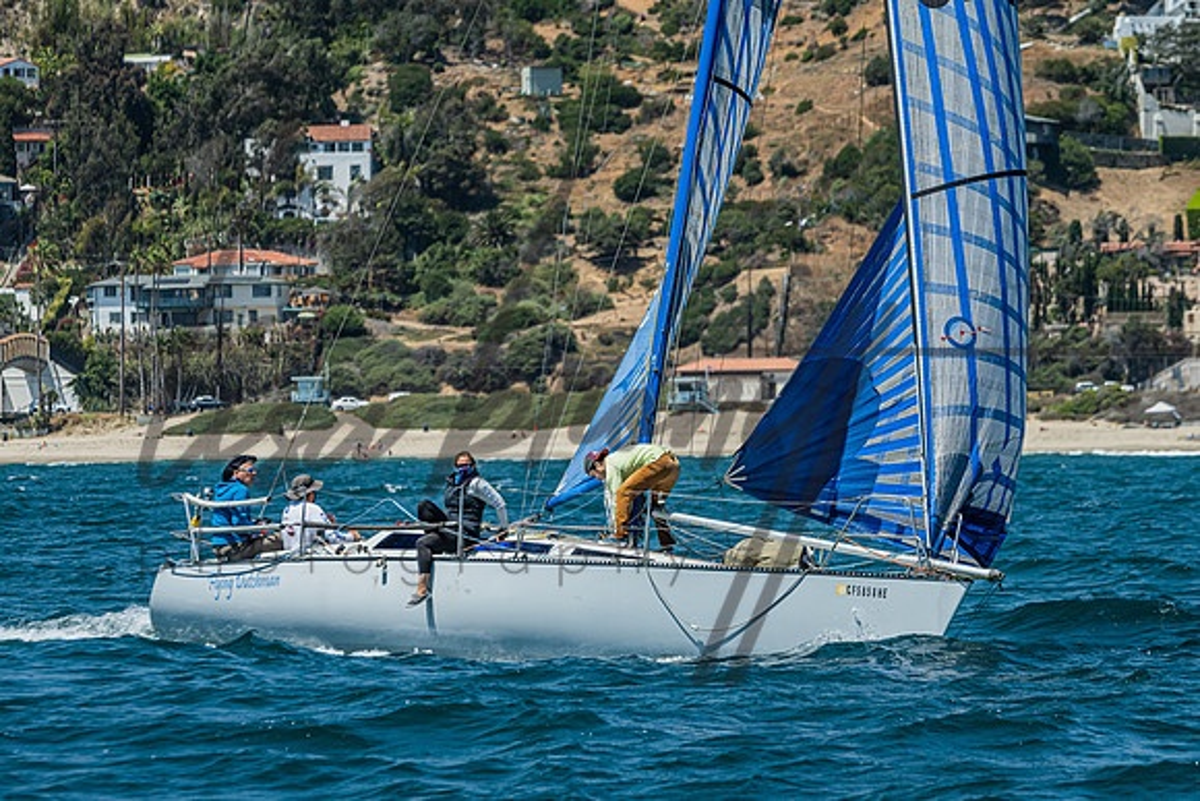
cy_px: 474
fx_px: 10345
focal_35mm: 310
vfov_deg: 4.4
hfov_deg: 6.6
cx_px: 582
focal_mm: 260
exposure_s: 1/500
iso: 320
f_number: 9
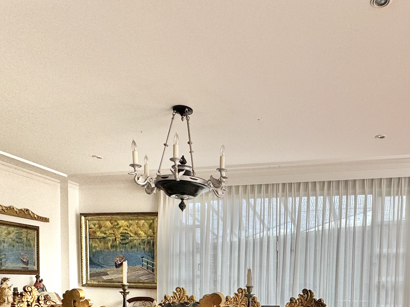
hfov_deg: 53.7
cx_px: 288
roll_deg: -0.9
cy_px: 305
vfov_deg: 38.3
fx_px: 391
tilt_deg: -2.7
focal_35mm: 33
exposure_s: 1/99
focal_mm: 2.22
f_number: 2.2
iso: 80
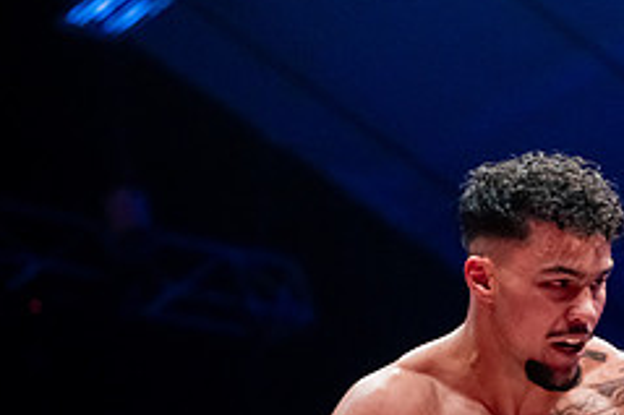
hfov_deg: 11.9
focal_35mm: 170
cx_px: 736
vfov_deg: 8.0
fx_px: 2945
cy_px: 424
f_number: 2.8
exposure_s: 1/1000
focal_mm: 70
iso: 4000
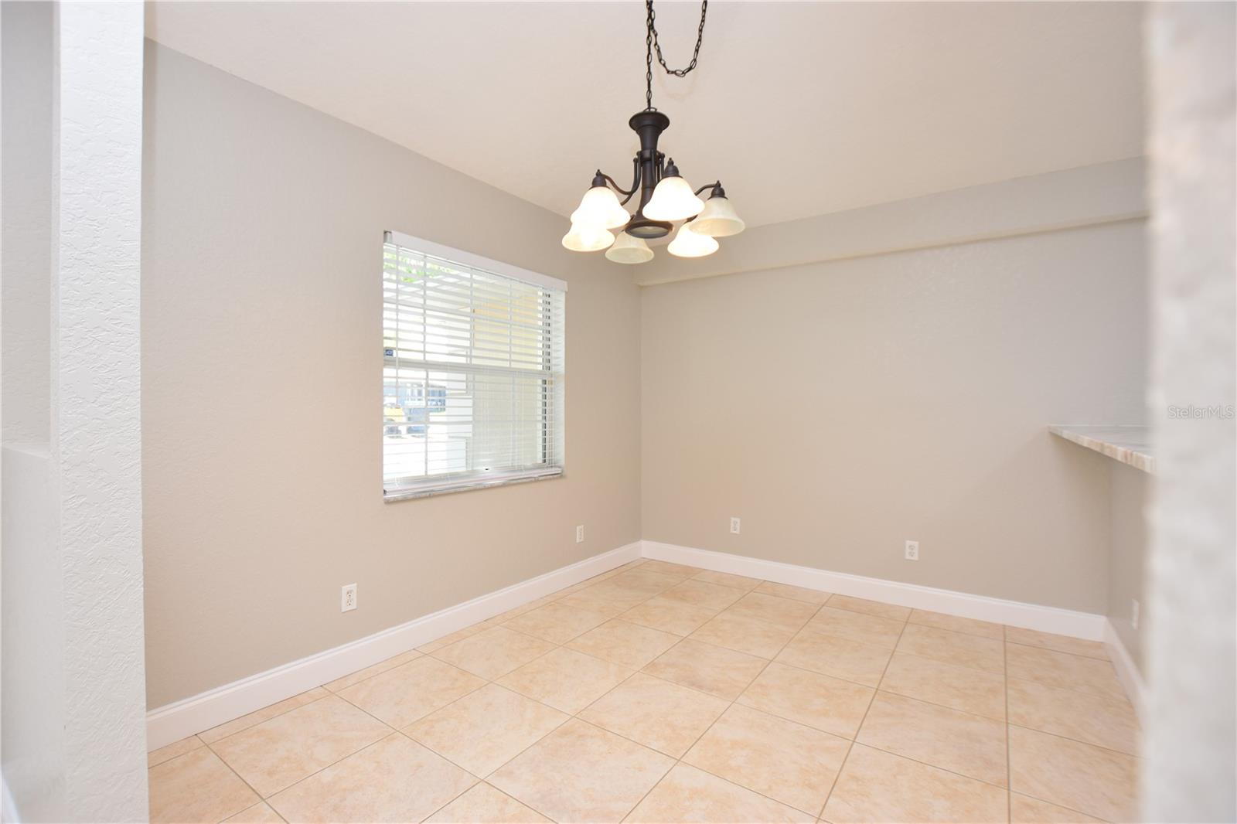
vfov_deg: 77.3
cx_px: 618
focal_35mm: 15
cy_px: 412
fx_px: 515
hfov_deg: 100.4
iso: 200
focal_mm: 10
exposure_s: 1/60
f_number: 4
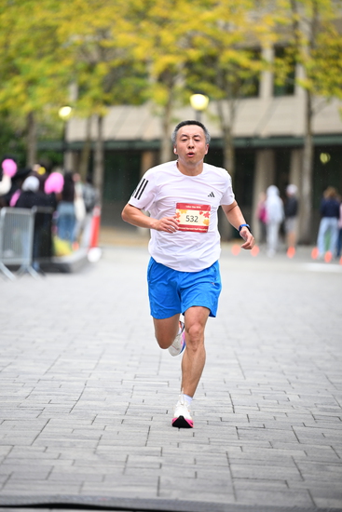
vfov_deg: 11.1
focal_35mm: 185
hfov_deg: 7.4
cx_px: 171
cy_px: 256
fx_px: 2634
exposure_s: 1/1600
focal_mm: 185
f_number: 2.8
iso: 1250
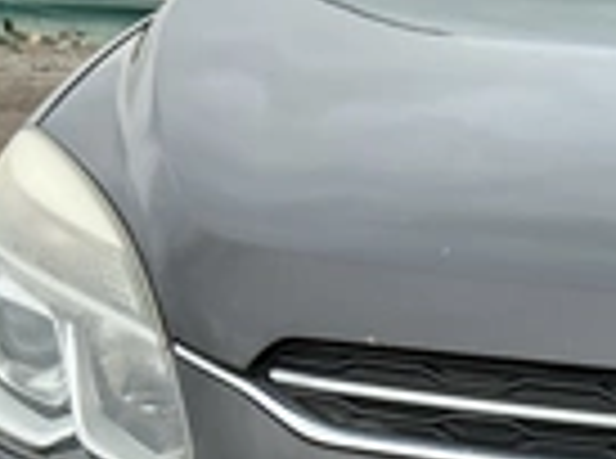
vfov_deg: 16.5
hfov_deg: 22.2
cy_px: 670
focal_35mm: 82
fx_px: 1455
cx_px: 724
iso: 25
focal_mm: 3
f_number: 1.8
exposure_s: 1/442
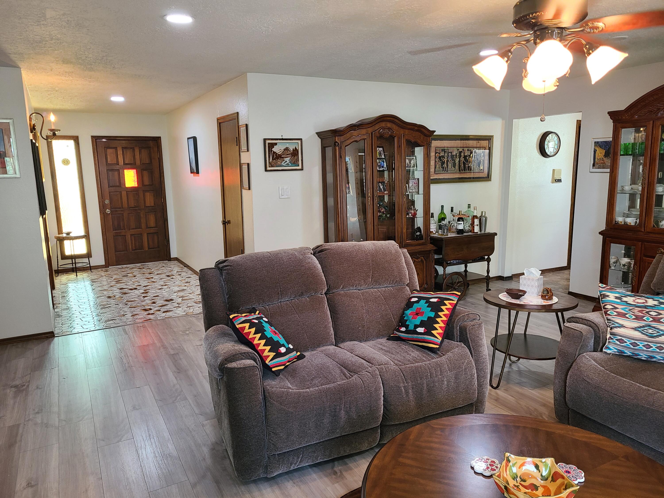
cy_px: 249
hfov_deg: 67.3
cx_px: 332
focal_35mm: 26
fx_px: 499
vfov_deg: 53.1
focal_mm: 5.4
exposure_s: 1/40
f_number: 1.8
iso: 250
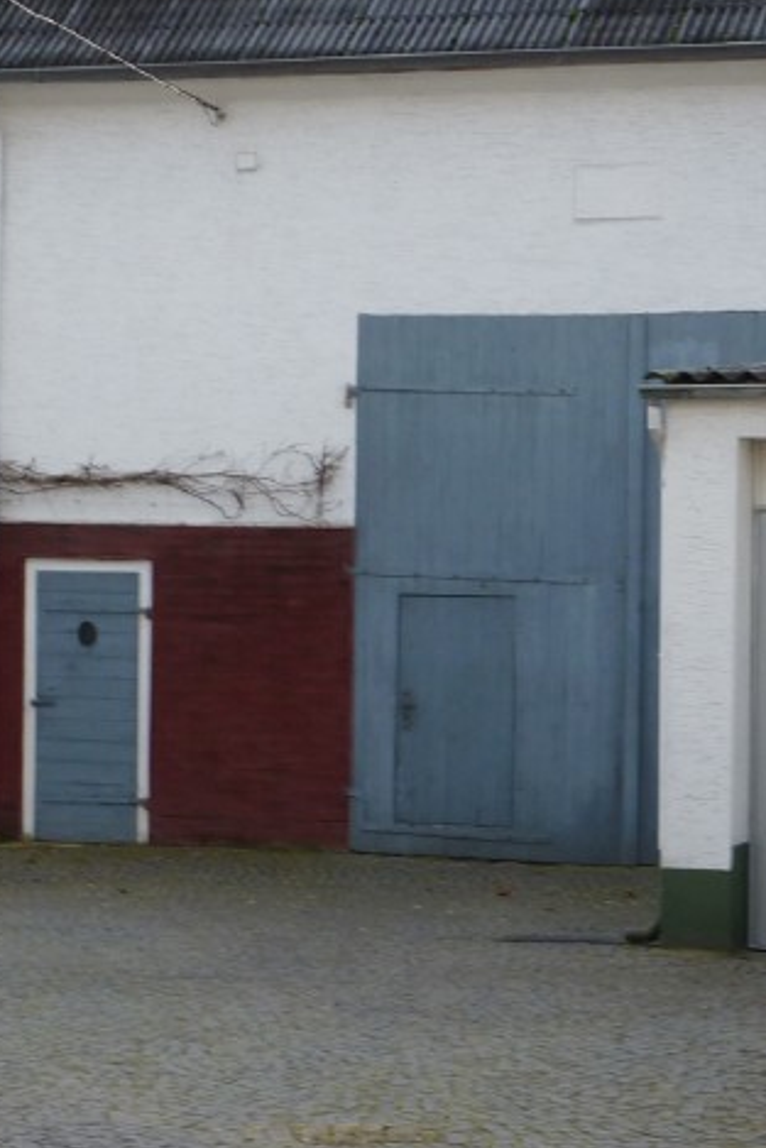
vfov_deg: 18.7
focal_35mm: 109
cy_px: 497
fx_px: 3476
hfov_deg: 12.6
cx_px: 257
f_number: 3.8
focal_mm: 7.9
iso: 80
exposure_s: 1/80
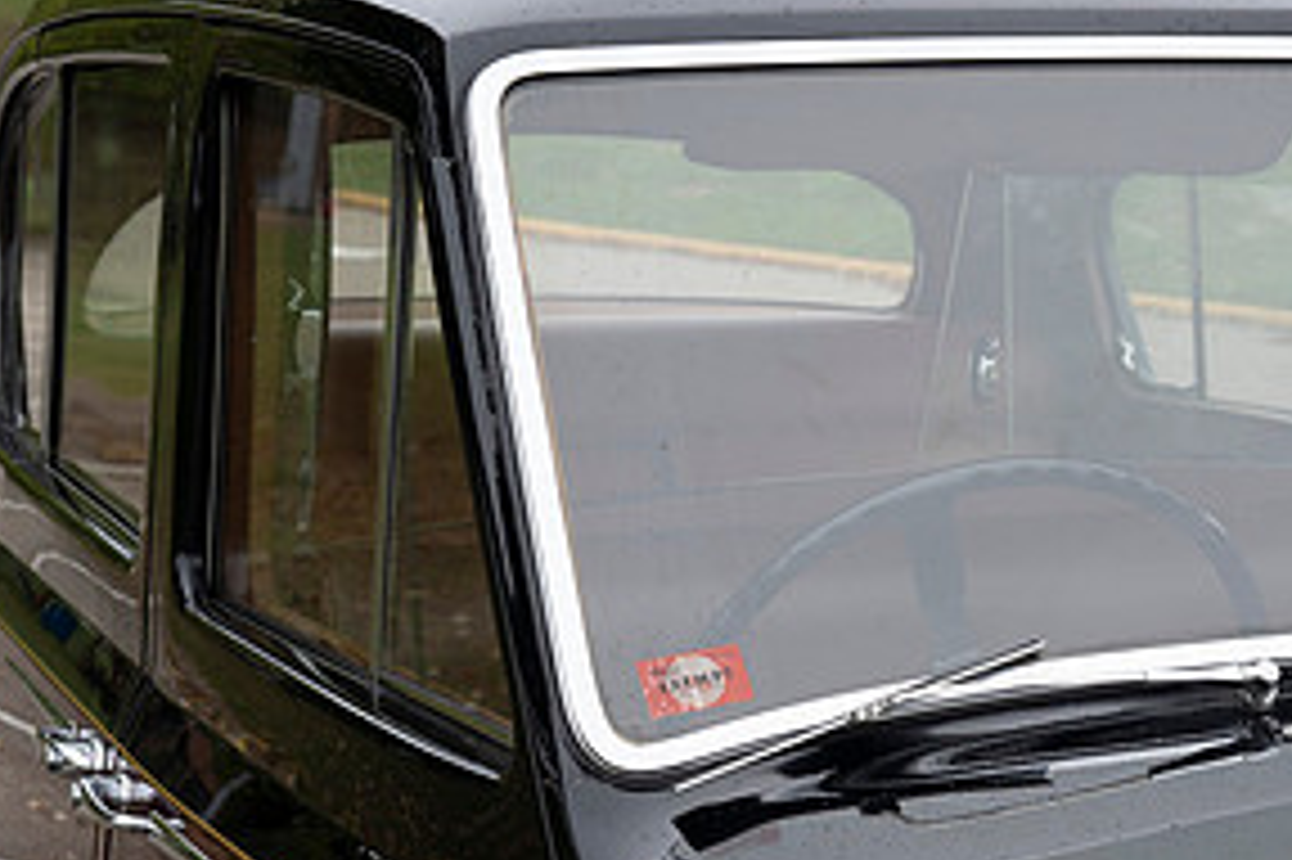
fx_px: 3264
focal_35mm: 91
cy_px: 673
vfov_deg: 14.9
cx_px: 1094
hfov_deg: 22.0
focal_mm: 45
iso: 200
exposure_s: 1/250
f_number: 5.6
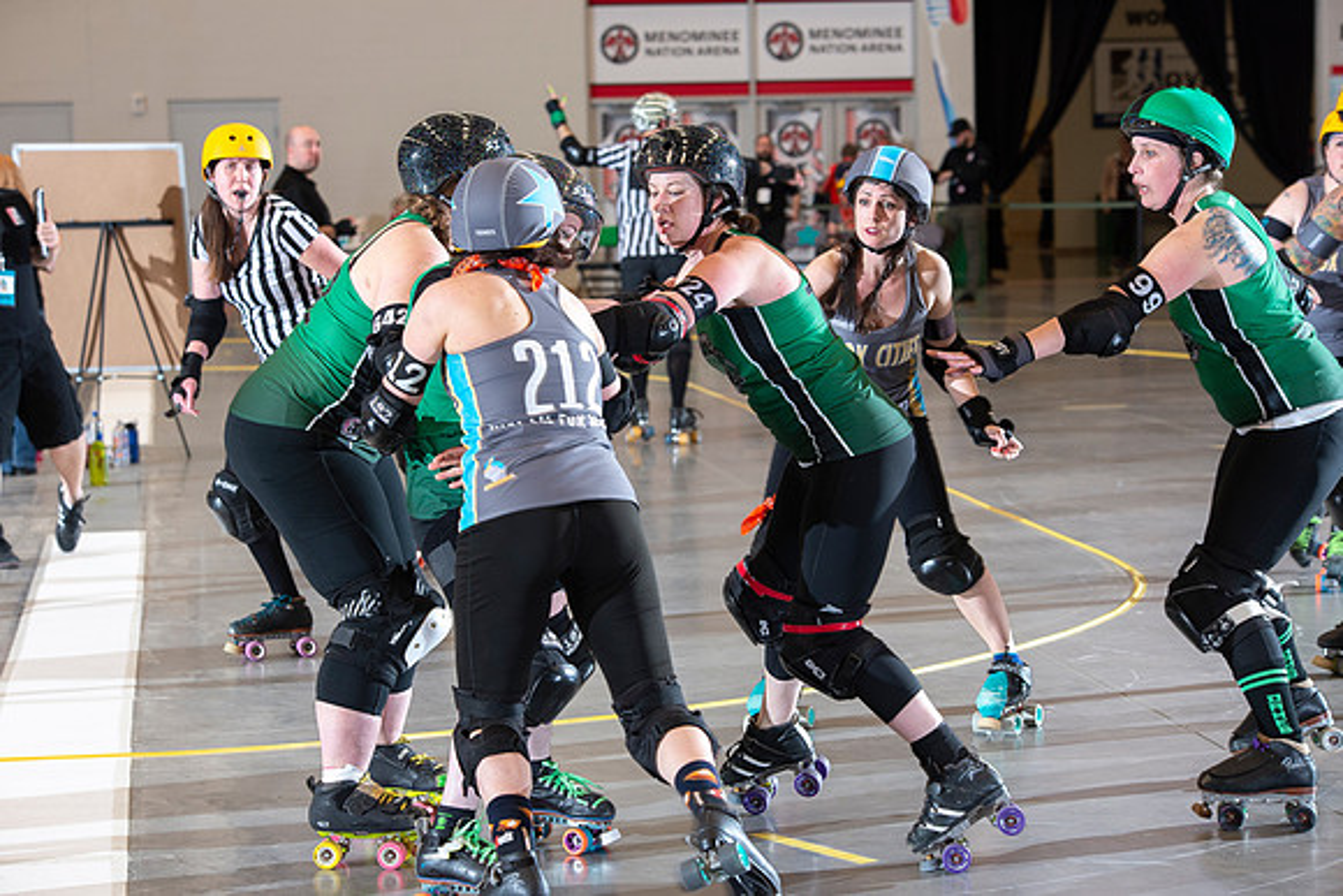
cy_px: 448
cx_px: 672
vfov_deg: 13.7
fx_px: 3731
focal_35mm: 100
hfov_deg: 20.4
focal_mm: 100
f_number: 5.6
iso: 640
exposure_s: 1/160
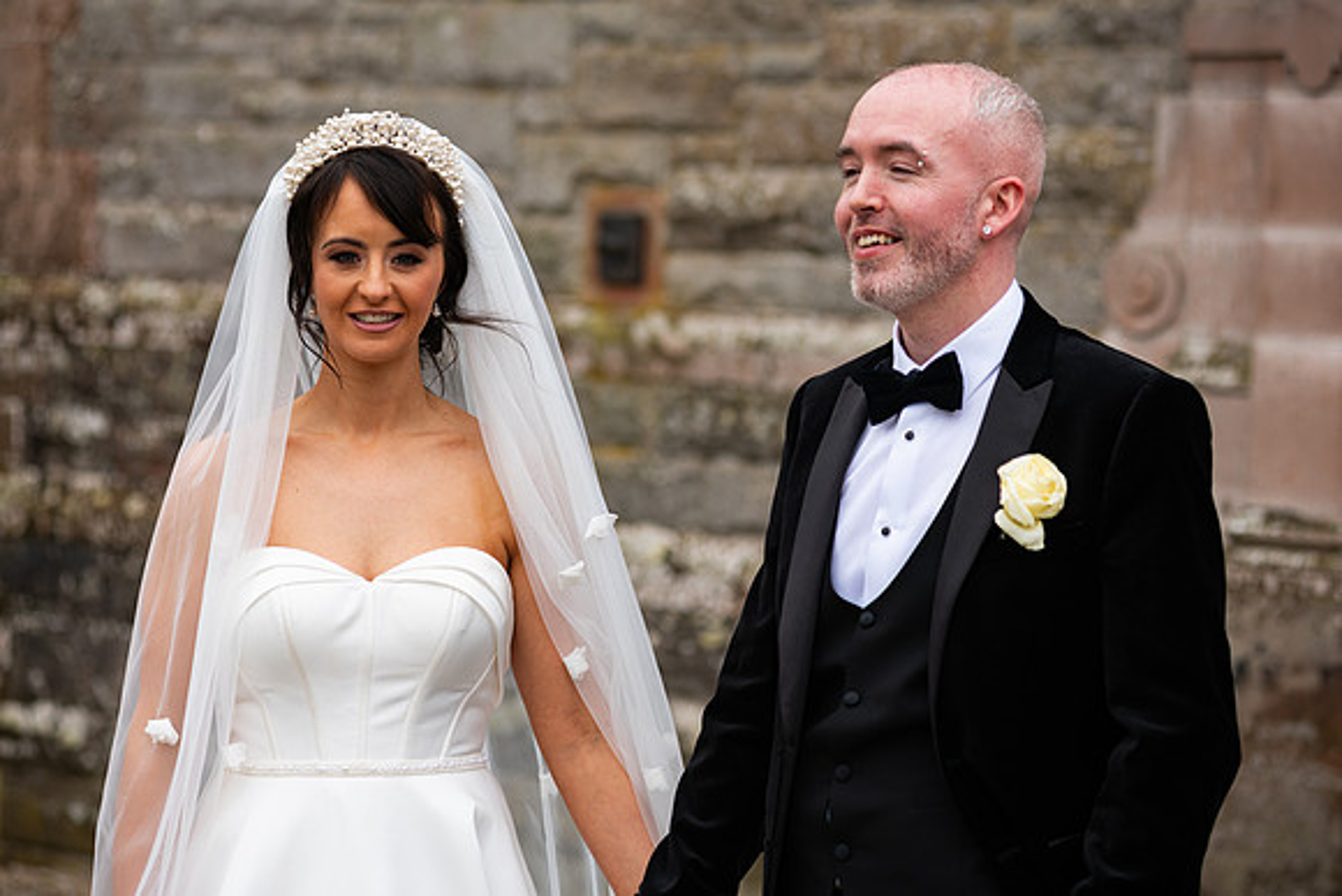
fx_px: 4661
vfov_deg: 11.0
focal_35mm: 125
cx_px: 671
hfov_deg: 16.4
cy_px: 448
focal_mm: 125
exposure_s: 1/160
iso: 160
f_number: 3.5
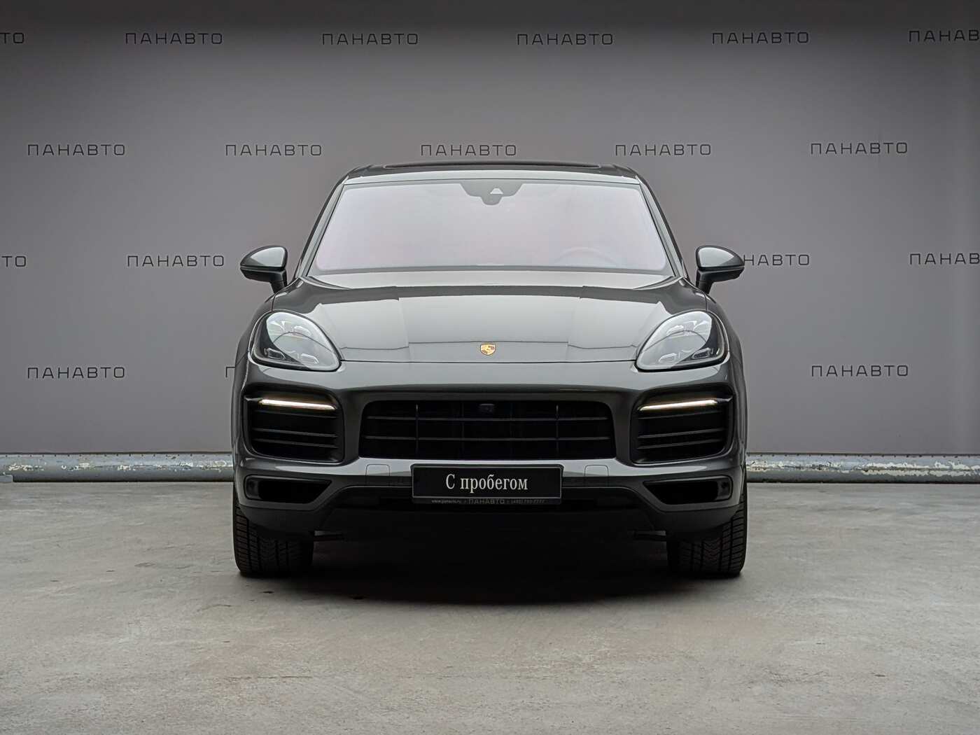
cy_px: 368
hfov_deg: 38.9
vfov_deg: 29.7
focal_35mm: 49
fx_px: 1387
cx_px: 490
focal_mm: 6.9
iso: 21
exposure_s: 1/182
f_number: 1.68
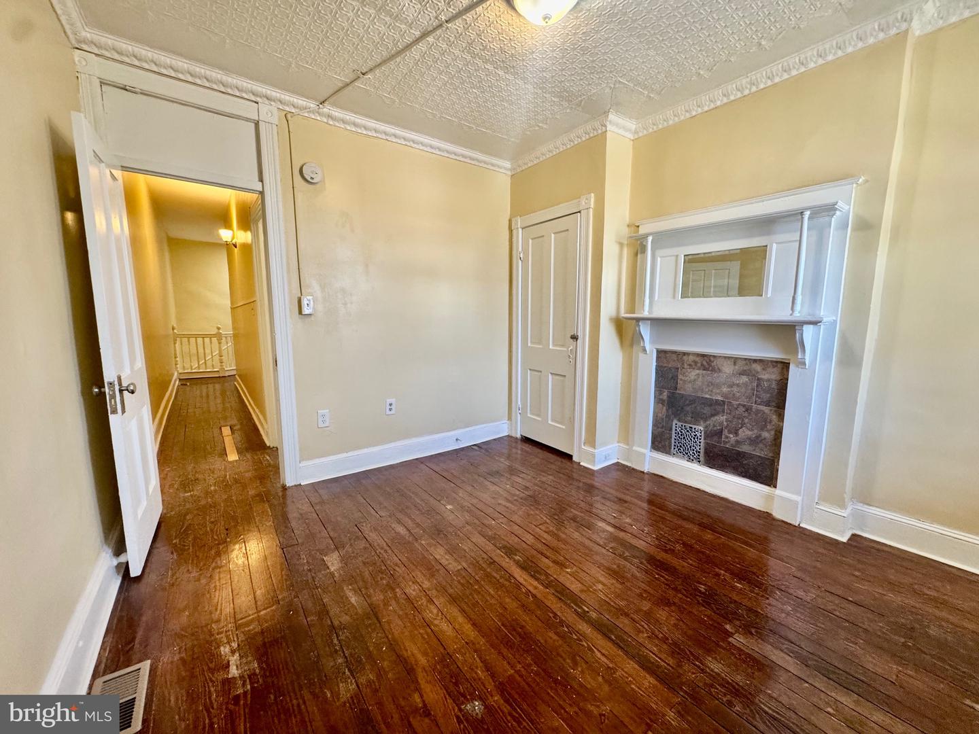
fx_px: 396
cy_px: 367
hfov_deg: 102.1
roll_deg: -0.3
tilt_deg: -7.2
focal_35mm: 14
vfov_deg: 85.7
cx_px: 490
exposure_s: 1/120
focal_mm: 2.22
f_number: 2.2
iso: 250
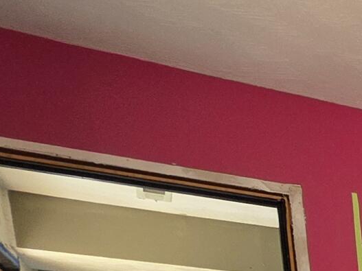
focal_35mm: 74
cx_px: 876
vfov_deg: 15.0
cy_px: 585
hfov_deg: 14.9
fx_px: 774
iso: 64
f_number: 1.9
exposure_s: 1/120
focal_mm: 2.2
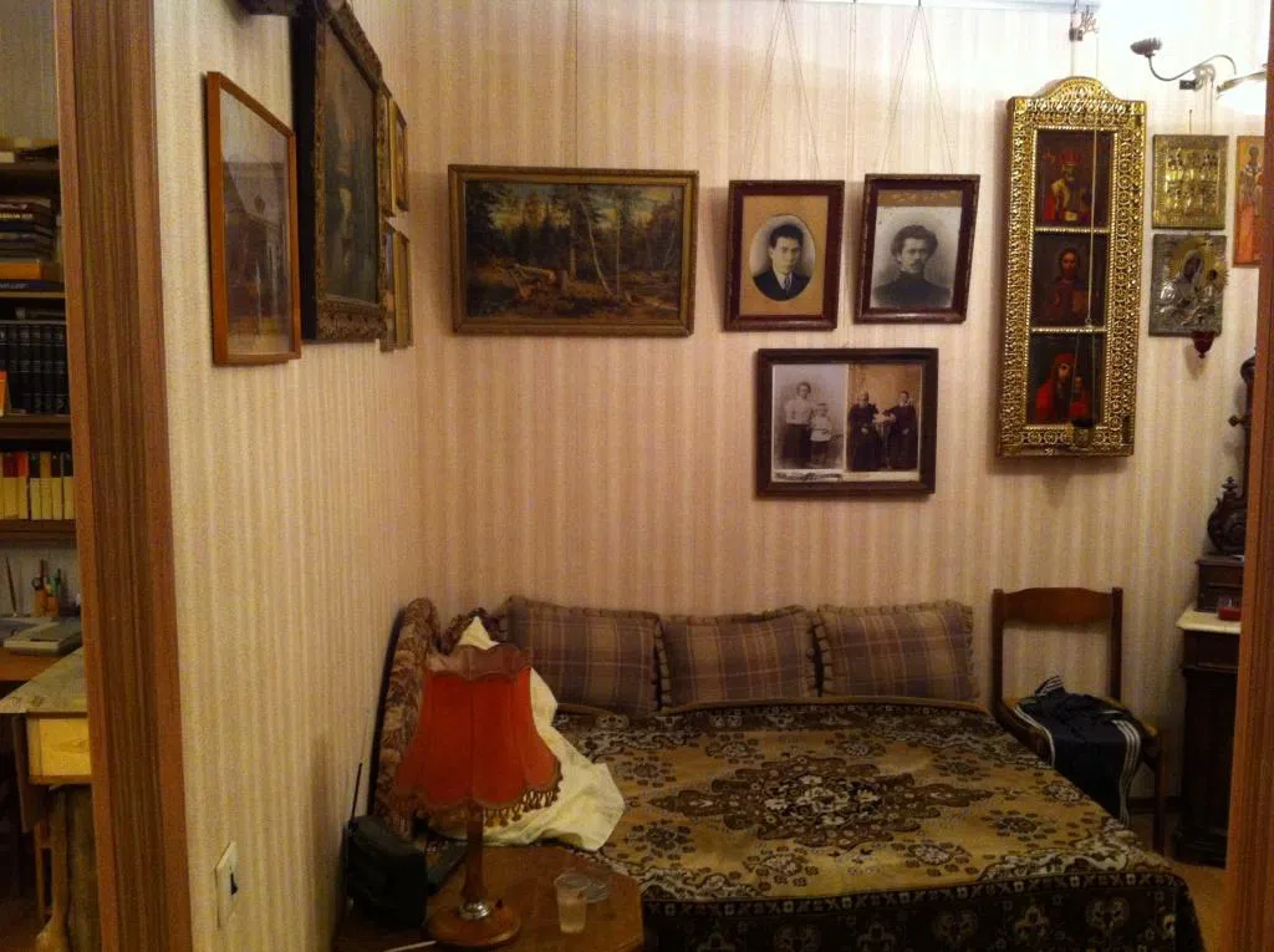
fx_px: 1286
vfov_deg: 40.6
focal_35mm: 35
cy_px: 476
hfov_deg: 52.7
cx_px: 637
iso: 500
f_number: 2.8
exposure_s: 1/15
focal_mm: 3.85
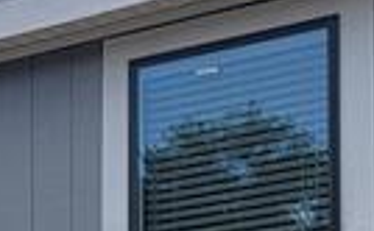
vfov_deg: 6.4
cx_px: -380
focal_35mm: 195
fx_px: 1983
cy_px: 545
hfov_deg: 10.0
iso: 16
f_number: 1.8
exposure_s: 1/1221
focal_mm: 6.7
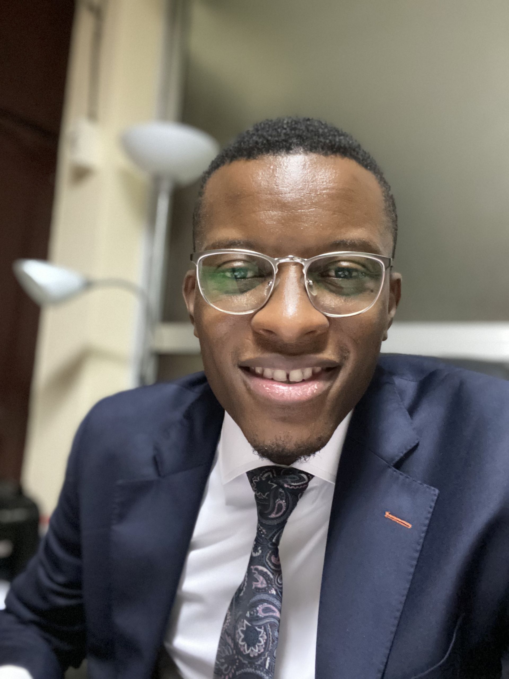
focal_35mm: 30
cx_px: 254
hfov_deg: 46.8
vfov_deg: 60.0
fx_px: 588
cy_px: 340
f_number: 2.2
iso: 1000
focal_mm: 2.71
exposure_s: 1/14
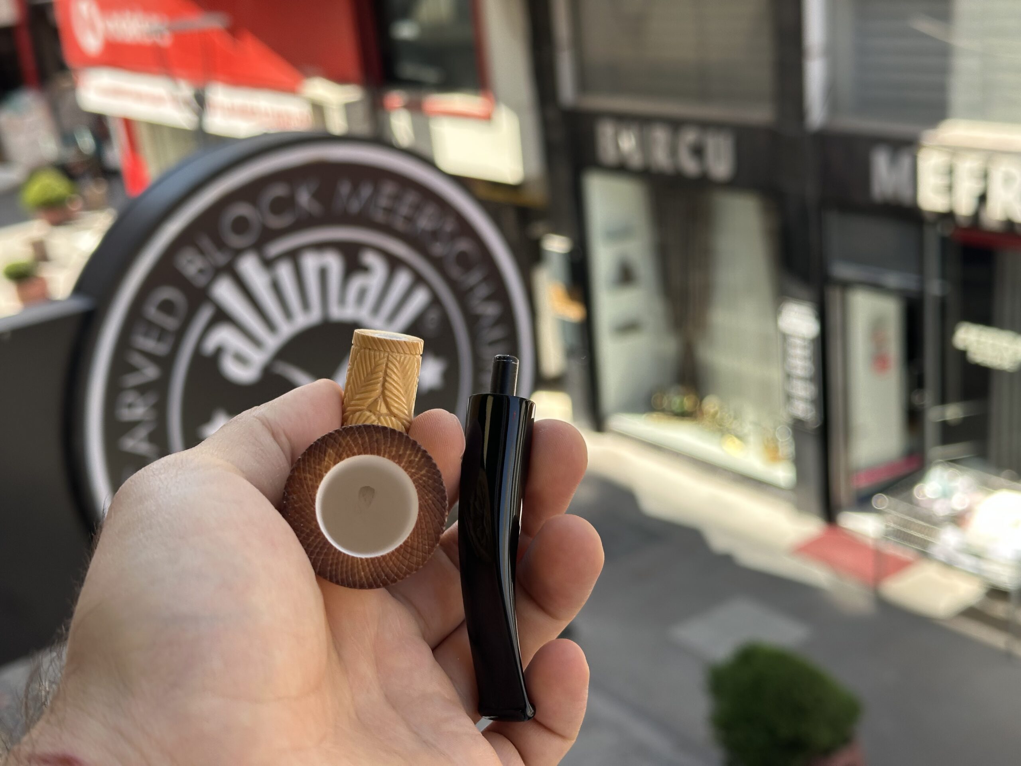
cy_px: 383
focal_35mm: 48
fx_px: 1416
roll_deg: +6.2
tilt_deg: -18.9
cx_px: 510
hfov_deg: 39.7
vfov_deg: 30.3
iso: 64
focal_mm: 6.86
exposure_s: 1/745
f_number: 1.78
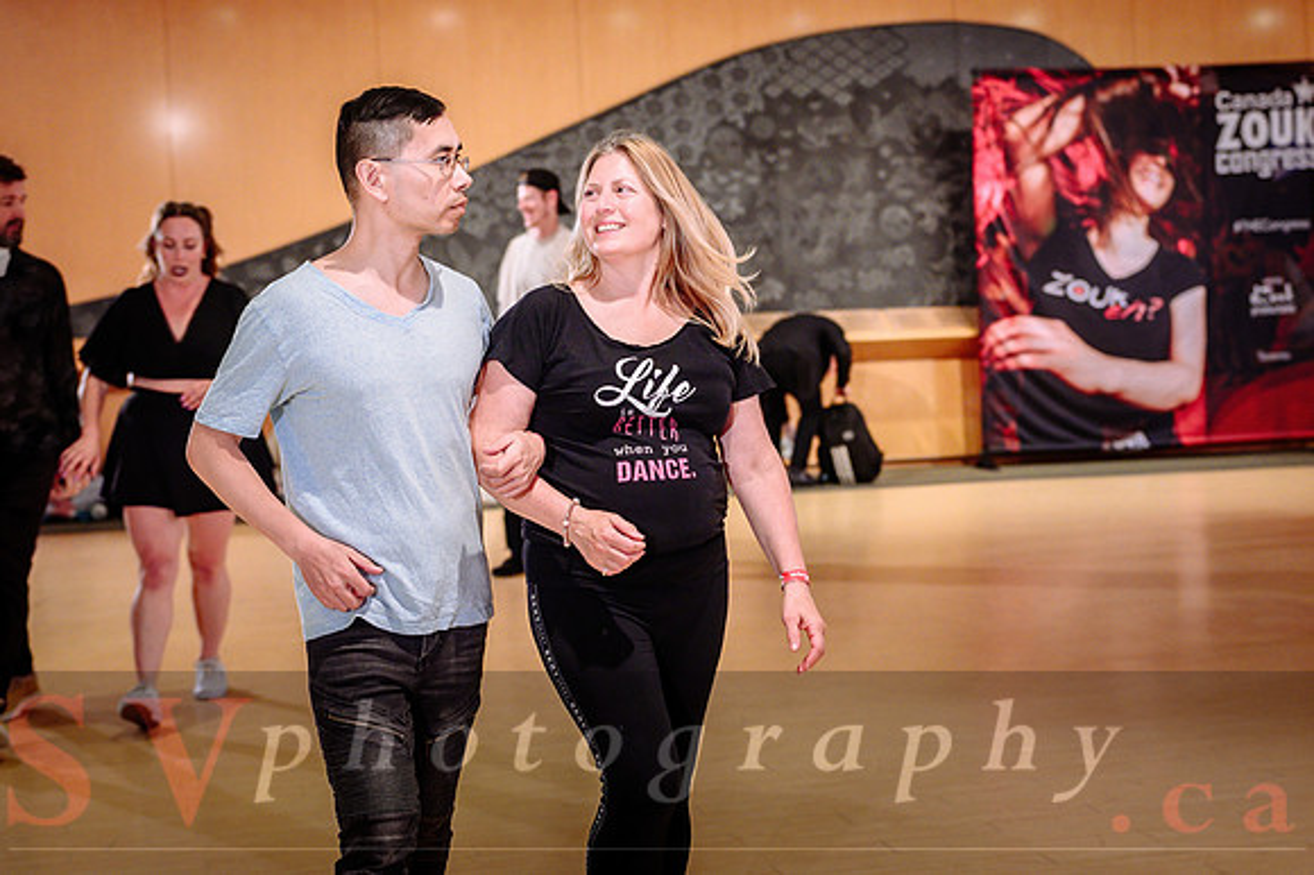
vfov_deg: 21.9
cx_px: 632
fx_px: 2259
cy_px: 382
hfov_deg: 32.4
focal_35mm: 62
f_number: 2
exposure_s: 1/320
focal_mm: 37
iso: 1250
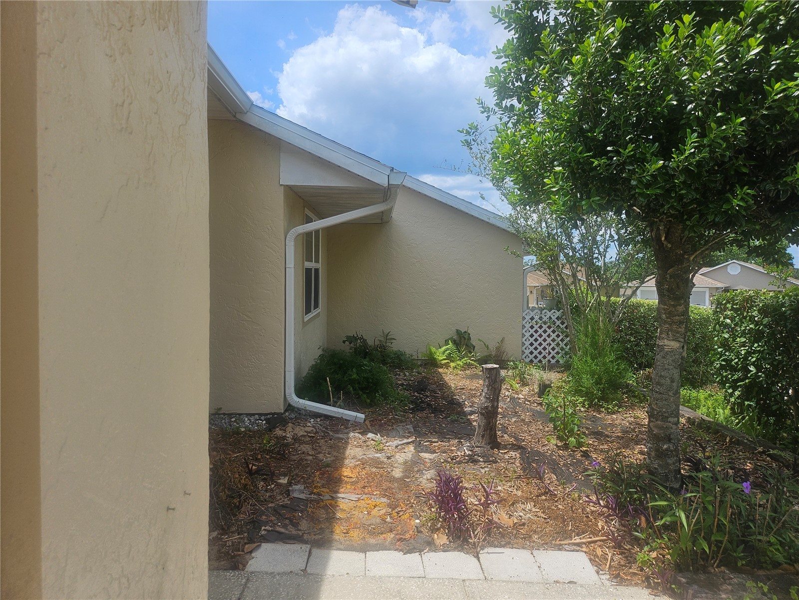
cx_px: 400
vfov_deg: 56.8
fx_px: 554
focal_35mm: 24
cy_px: 300
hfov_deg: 71.6
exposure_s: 1/3521
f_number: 1.8
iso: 50
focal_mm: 5
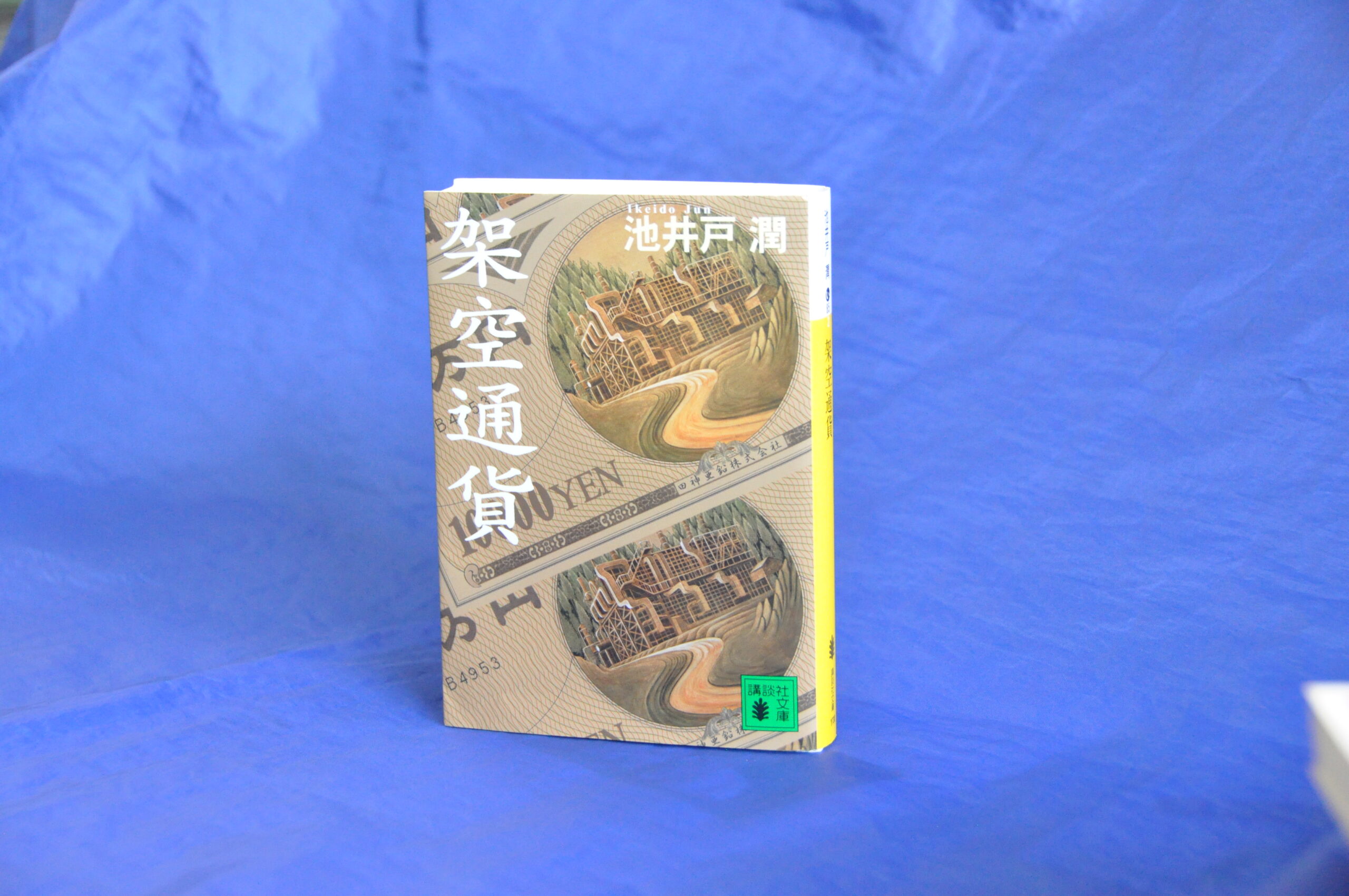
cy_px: 448
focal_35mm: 78
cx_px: 674
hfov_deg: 26.0
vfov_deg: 17.4
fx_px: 2919
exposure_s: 1/125
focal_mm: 52
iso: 2500
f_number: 5.6
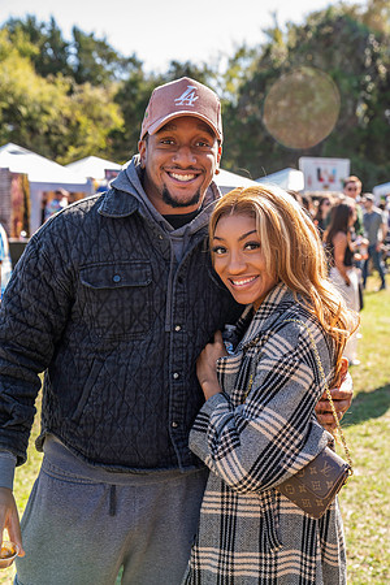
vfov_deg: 40.3
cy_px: 292
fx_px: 796
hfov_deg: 27.5
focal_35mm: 49
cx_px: 195
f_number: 4
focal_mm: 49
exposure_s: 1/160
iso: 160
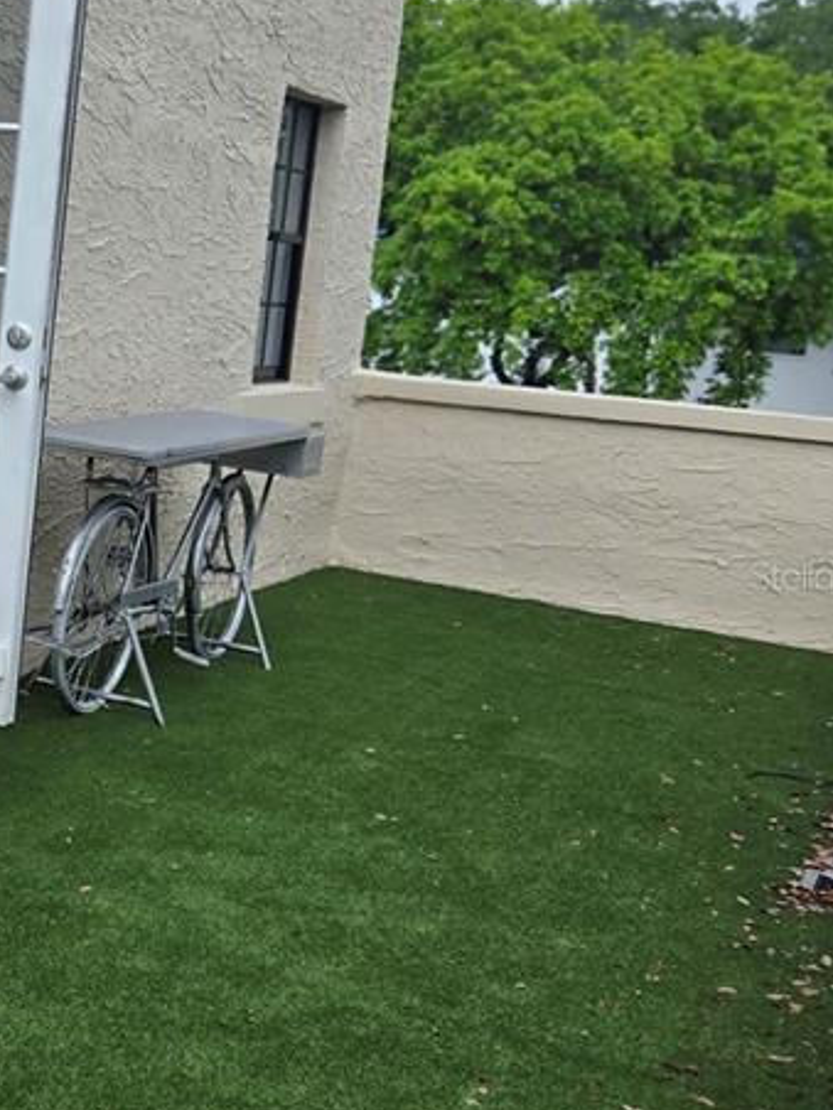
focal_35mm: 61
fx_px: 1957
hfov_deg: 22.1
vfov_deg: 31.7
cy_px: 575
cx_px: -182
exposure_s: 1/2921
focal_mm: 5.4
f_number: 1.8
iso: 64
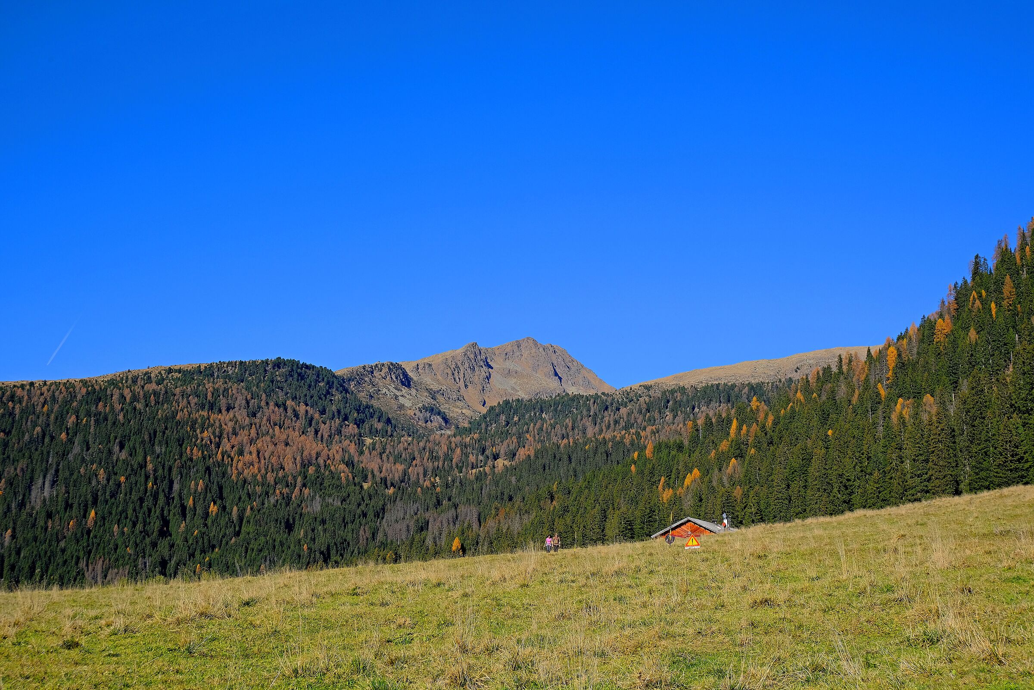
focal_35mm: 46
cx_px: 517
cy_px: 345
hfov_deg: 42.7
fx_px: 1321
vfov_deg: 29.2
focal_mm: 30.5
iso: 320
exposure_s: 1/640
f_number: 8
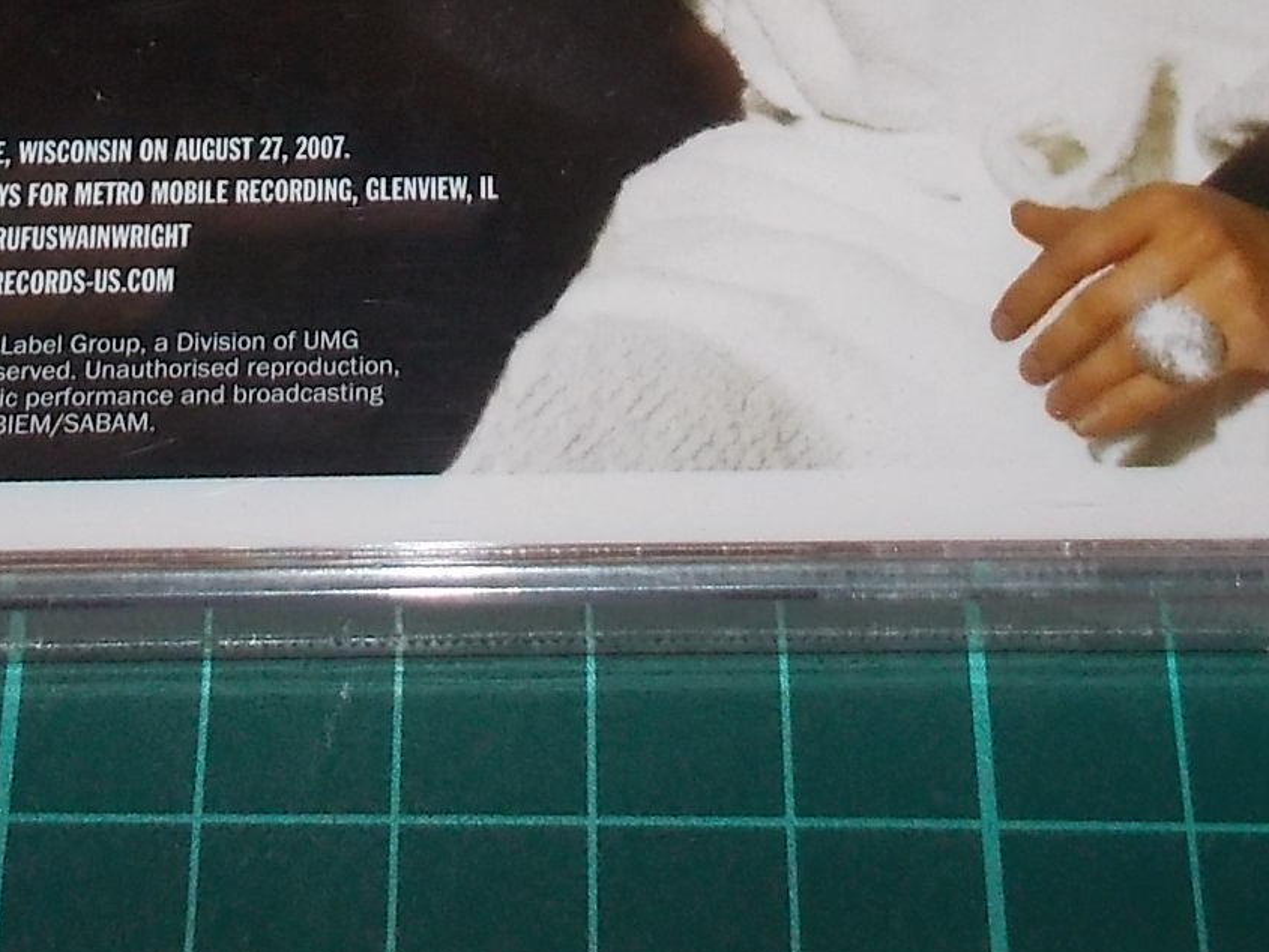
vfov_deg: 17.9
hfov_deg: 24.9
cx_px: 478
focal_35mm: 78
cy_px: -222
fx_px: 2860
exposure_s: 1/30
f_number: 3.3
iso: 200
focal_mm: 4.1
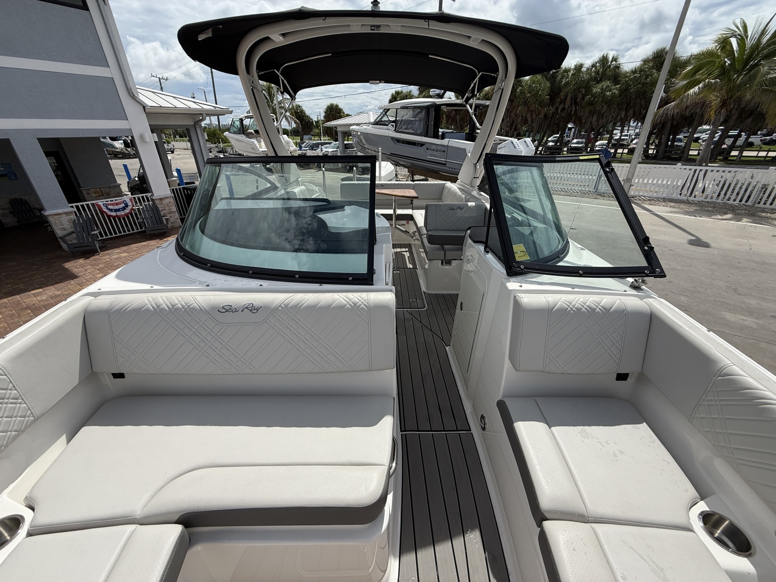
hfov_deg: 102.1
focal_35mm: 14
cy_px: 291
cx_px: 388
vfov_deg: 85.7
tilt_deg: -25.7
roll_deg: +1.1
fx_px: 314
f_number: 2.2
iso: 50
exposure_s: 1/2841
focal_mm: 2.22
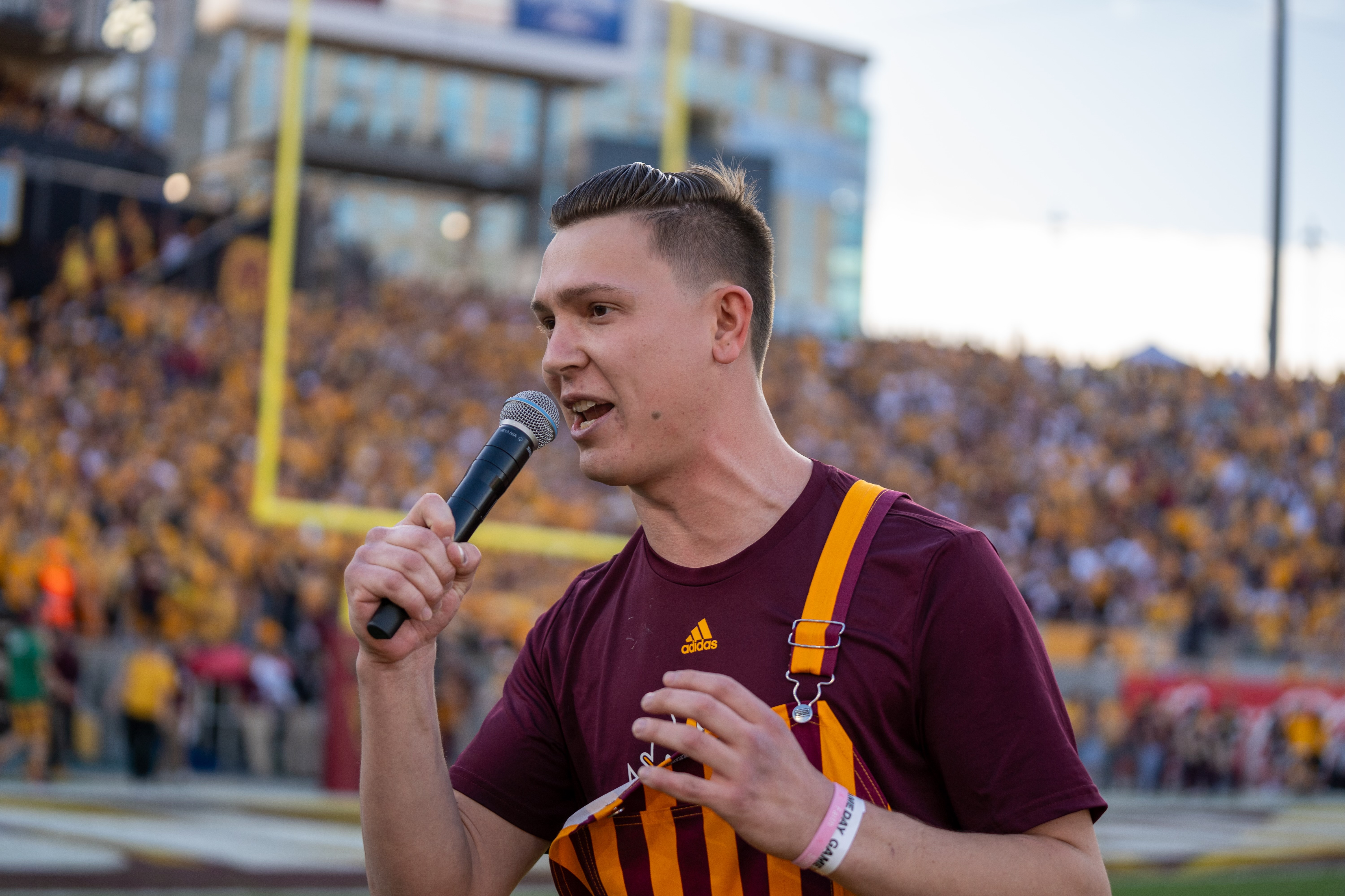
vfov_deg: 19.5
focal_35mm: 70
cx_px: 672
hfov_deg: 28.8
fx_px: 2615
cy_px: 448
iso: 200
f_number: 2.8
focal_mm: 70
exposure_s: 1/1000
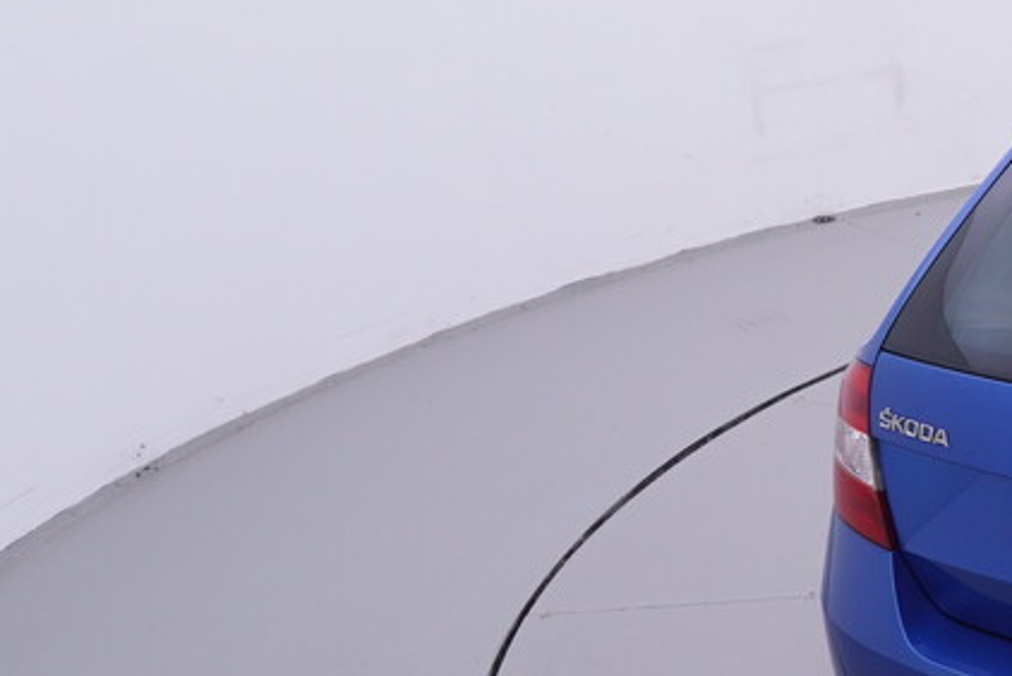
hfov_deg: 21.9
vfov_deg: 17.8
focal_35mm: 77
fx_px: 2158
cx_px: 1525
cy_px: 333
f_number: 5
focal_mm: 15
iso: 200
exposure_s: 1/80
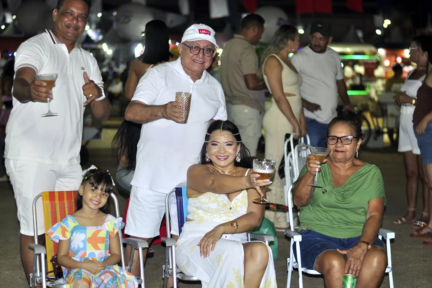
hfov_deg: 27.0
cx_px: 216
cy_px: 144
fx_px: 900
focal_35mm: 75
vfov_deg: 18.2
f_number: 1.8
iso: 400
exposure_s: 1/160
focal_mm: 50
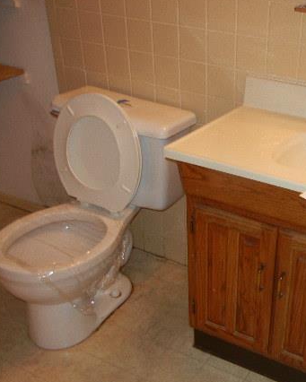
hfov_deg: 32.5
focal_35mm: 44
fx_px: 498
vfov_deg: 42.0
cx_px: 275
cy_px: 209
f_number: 3.5
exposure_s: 1/30
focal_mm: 5.4
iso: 200
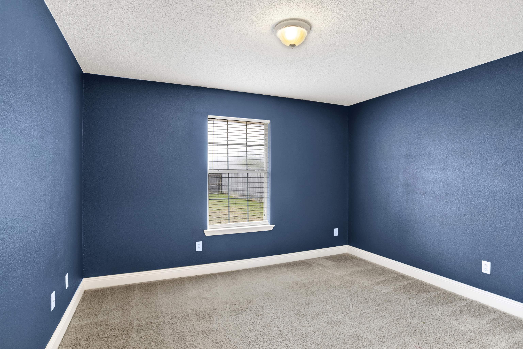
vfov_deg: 67.4
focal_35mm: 18
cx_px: 262
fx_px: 261
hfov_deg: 90.0
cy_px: 174
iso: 200
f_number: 11
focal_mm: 18
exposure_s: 1/2
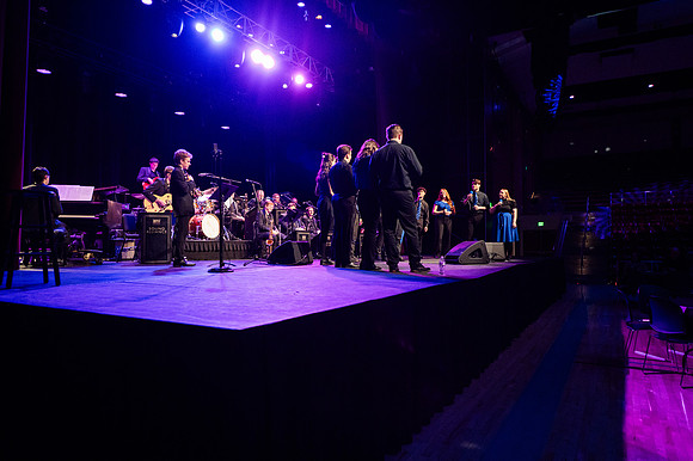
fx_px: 473
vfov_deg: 52.0
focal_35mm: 25
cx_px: 346
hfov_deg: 72.4
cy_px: 230
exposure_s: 1/320
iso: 8000
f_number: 2.8
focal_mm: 24
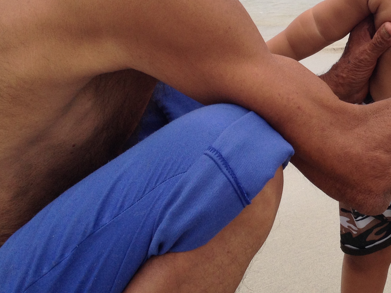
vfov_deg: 18.2
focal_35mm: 80
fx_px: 904
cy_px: 39
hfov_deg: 23.5
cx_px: 375
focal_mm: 4.28
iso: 50
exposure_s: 1/2123
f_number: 2.4
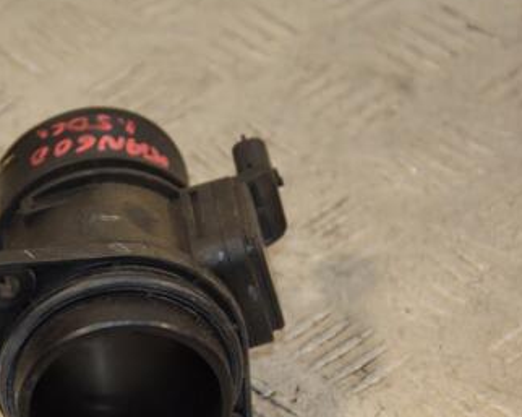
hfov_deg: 9.2
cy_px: 300
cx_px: 135
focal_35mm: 210
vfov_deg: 7.3
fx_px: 3241
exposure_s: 1/160
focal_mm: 80
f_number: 5.3
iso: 800
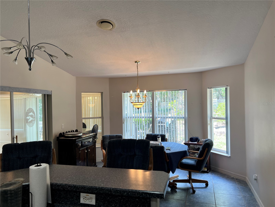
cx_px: 138
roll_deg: +1.3
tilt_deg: -0.9
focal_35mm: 26
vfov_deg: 53.1
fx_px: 207
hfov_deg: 67.3
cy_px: 104
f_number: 1.5
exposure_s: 1/120
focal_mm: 5.7
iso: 40
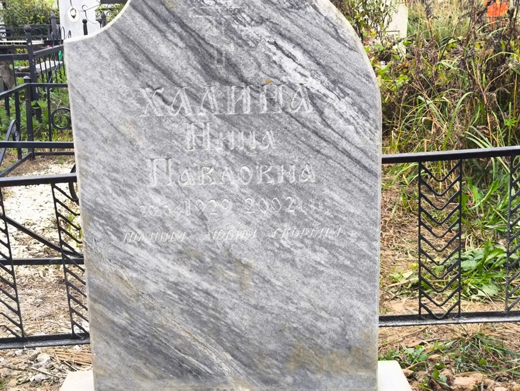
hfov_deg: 38.2
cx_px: 260
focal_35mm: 50
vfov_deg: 29.1
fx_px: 751
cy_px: 196
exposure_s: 1/60
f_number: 1.7
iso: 64
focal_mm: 4.71
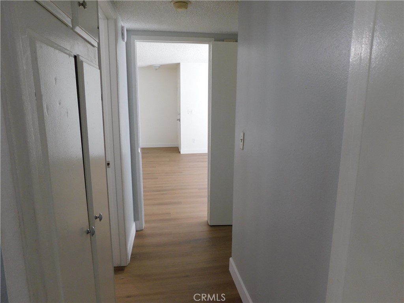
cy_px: 152
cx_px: 202
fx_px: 268
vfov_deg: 58.9
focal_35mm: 23
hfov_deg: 73.9
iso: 200
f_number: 3
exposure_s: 1/30
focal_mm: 4
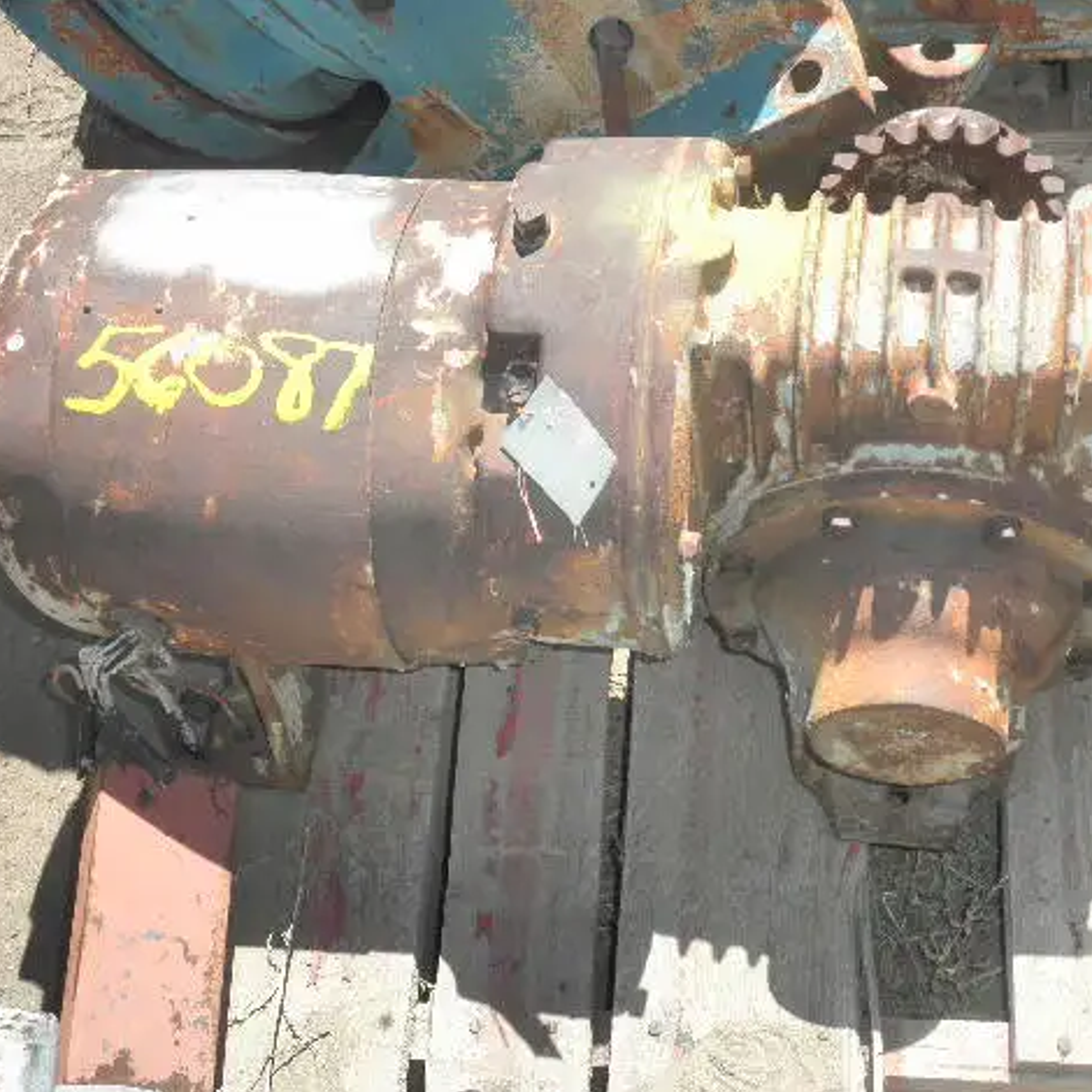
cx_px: 581
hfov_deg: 32.2
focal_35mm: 53
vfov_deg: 32.2
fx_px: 1892
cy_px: 555
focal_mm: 7.9
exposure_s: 1/400
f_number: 3.4
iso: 64
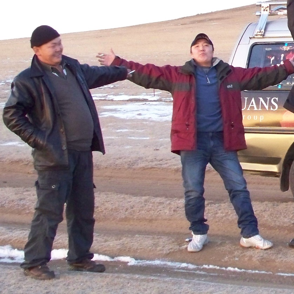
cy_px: 77
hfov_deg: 14.1
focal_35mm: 119
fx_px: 1143
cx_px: 370
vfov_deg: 14.6
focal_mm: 9.86
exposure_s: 1/40
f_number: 2.9
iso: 400
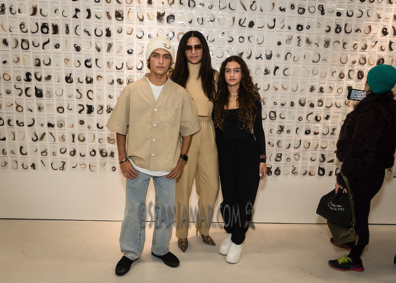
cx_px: 197
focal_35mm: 26
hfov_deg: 68.3
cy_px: 142
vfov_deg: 51.7
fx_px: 292
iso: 1600
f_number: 4
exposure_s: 1/200
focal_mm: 24
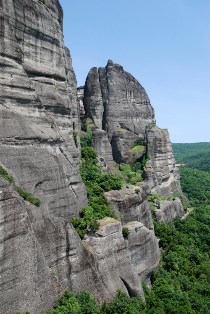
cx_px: 105
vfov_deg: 41.1
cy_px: 157
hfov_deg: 28.1
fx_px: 419
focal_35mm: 48
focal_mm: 32
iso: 200
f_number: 8
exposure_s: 1/320
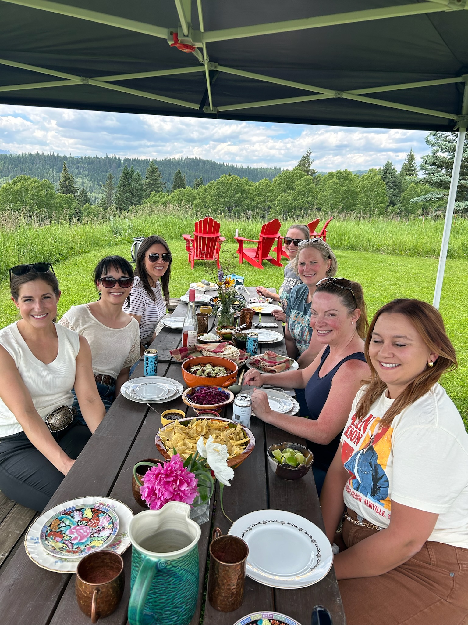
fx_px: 469
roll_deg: -0.1
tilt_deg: -15.6
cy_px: 312
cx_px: 234
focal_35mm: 26
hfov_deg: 53.1
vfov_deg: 67.3
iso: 50
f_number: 1.5
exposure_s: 1/974
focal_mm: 5.7
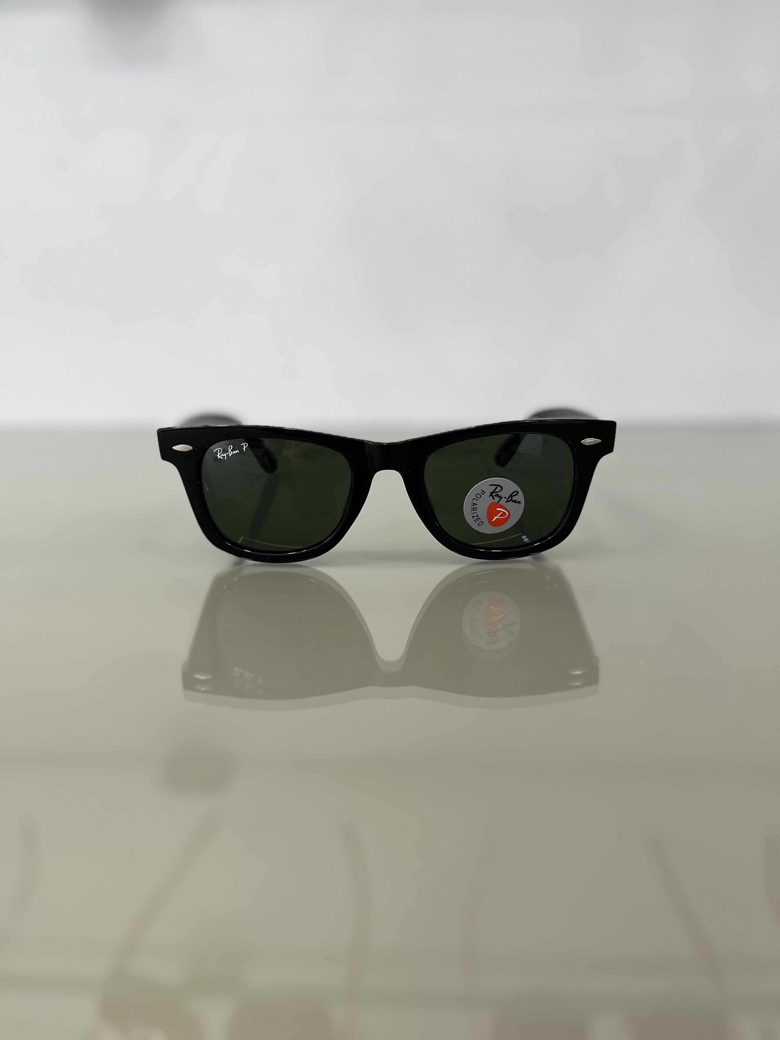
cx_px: 390
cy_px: 520
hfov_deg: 53.1
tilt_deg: -16.7
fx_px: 781
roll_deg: +0.8
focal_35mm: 26
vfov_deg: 67.3
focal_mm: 5.1
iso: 40
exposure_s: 1/271
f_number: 1.6
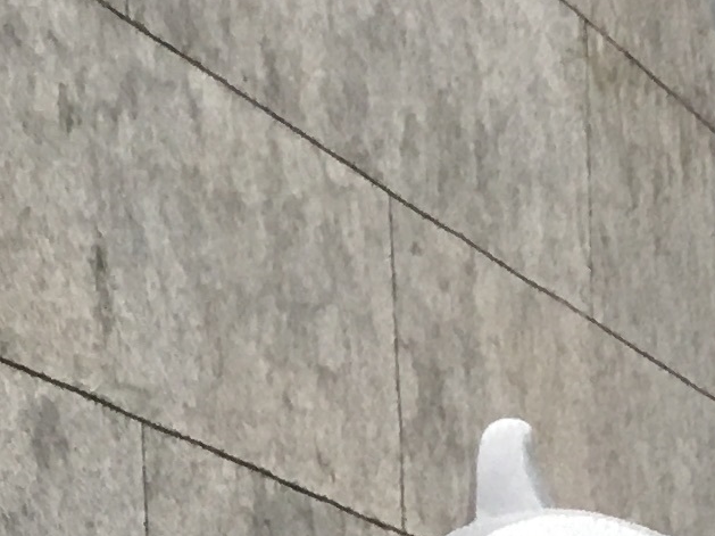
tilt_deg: -5.8
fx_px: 3840
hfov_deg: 10.1
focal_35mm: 186
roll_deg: -0.9
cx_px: 1255
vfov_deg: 7.1
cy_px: 1586
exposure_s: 1/15
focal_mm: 4.15
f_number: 2.2
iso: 40
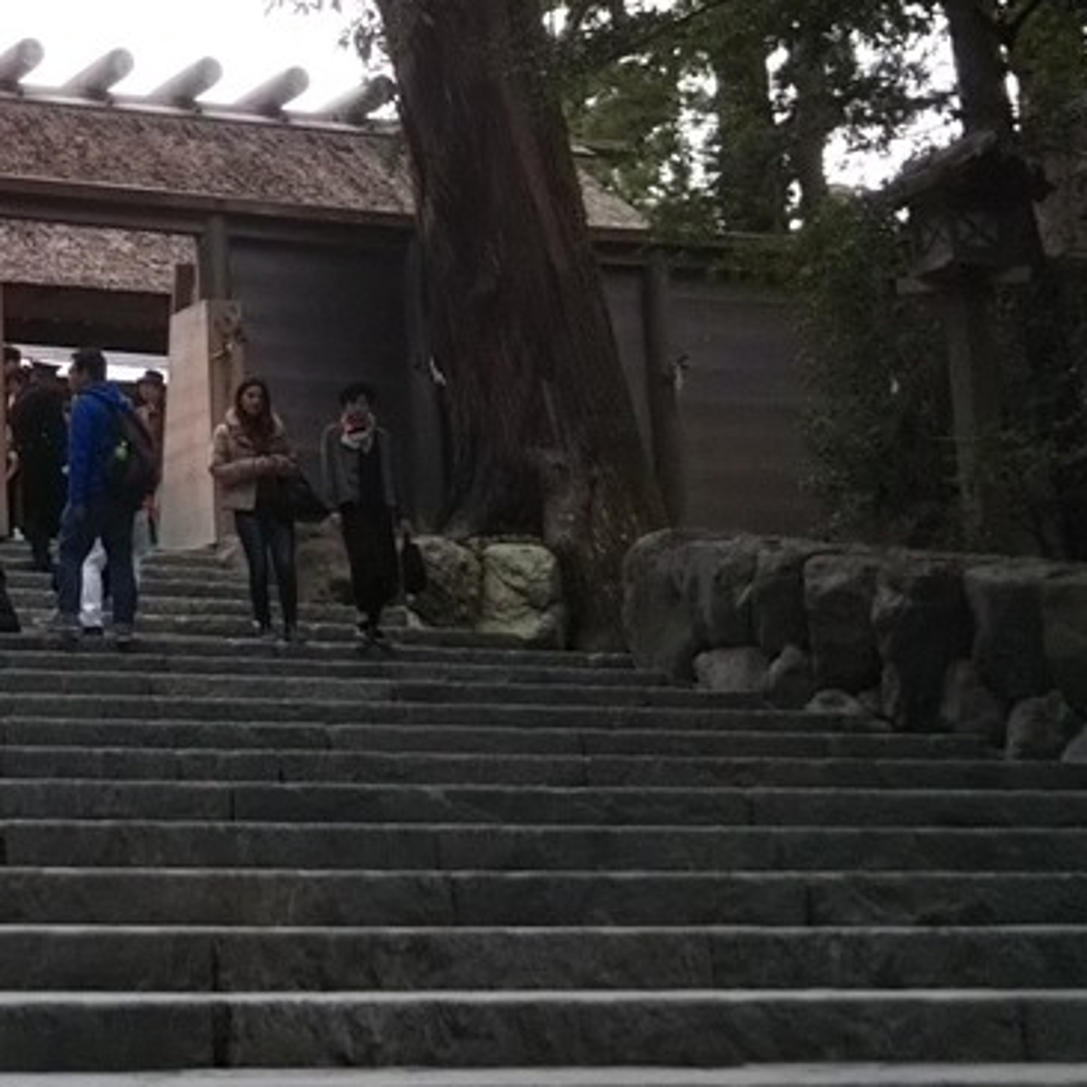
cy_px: 151
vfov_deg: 19.6
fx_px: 3091
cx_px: -160
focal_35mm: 87
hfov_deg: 19.0
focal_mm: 4
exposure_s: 1/120
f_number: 2.2
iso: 50
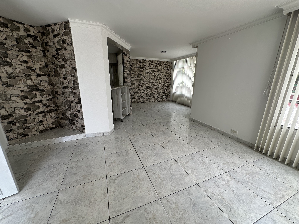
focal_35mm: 14
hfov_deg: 102.1
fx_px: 121
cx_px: 150
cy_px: 112
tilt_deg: -14.7
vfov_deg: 85.7
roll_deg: -1.1
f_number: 2.2
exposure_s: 1/229
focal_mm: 2.22
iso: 40
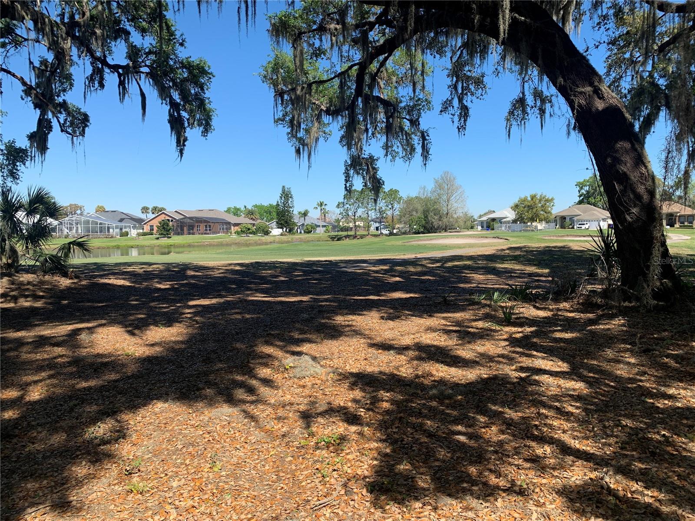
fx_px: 522
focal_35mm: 26
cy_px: 260
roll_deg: +1.0
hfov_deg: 67.3
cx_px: 348
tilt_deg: -3.1
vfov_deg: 53.1
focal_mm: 4.25
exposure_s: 1/1468
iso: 25
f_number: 1.8
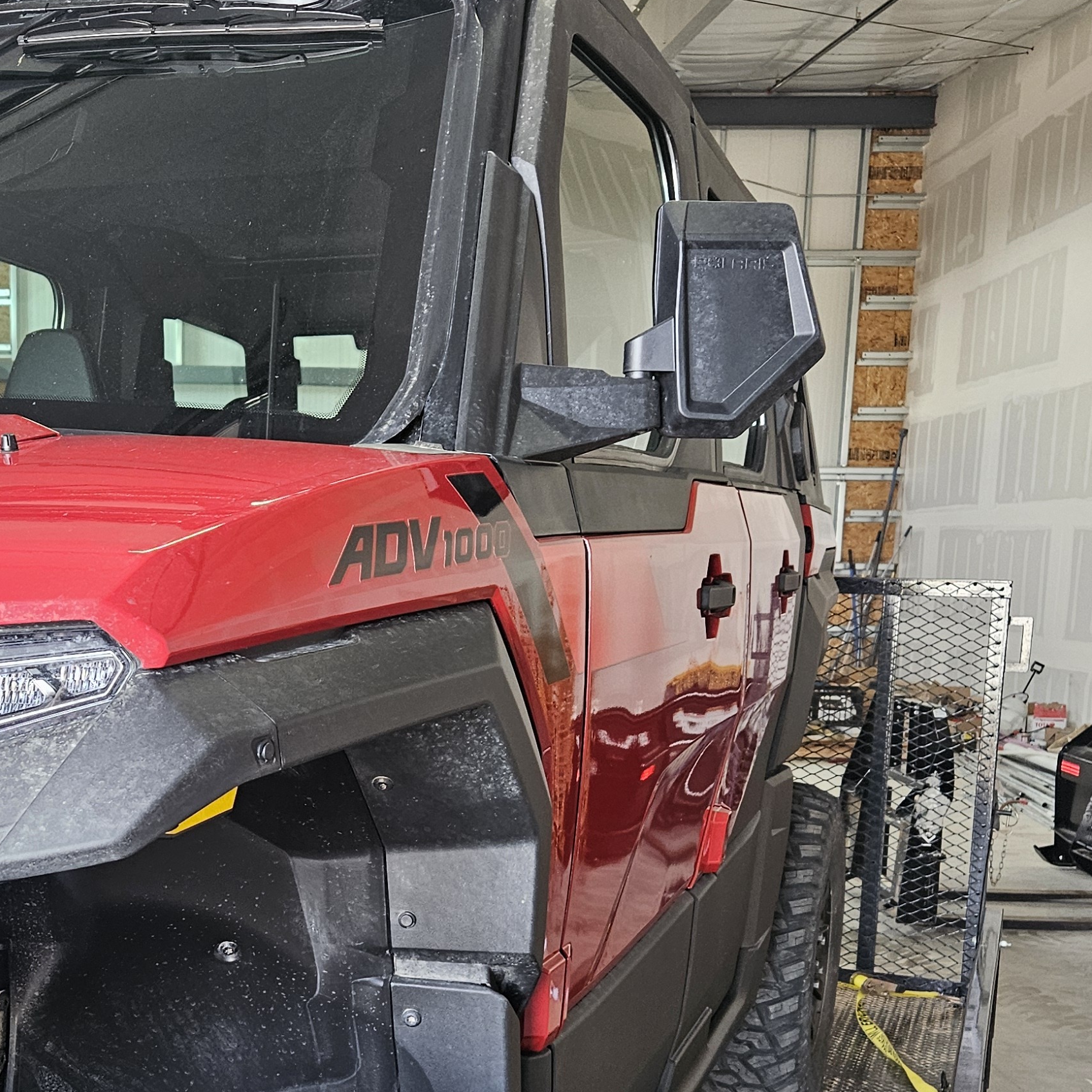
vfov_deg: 34.7
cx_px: 318
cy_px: 806
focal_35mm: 48
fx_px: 1713
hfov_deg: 34.8
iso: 200
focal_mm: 5.4
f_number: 1.8
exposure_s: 1/120
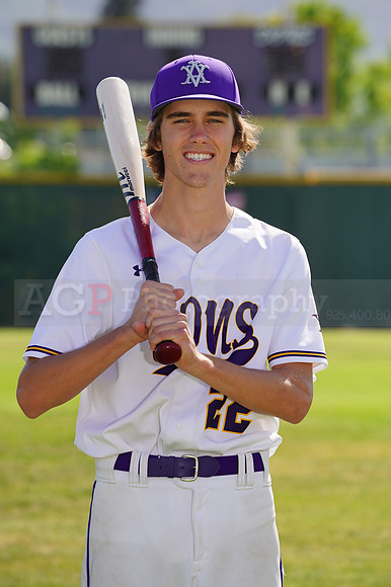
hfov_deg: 5.2
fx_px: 4322
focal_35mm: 265
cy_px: 294
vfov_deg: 7.8
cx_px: 196
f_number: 8
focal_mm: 265
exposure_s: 1/250
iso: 100
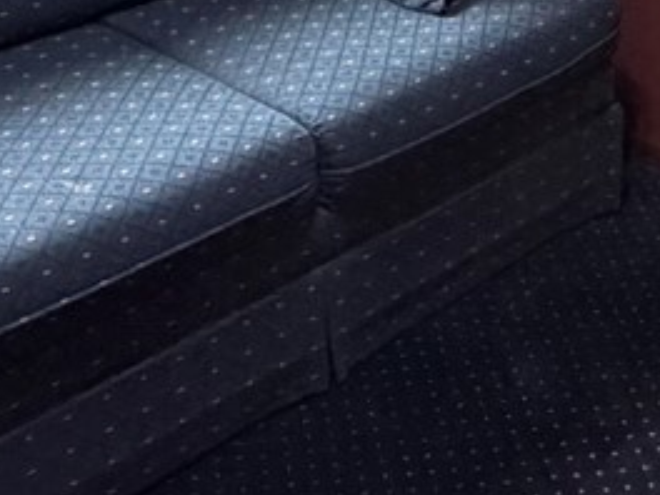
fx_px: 1621
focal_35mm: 85
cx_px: 420
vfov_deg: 16.0
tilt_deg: -16.3
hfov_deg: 23.0
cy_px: -240
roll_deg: -0.2
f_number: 2.2
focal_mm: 2.22
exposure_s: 1/60
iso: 400
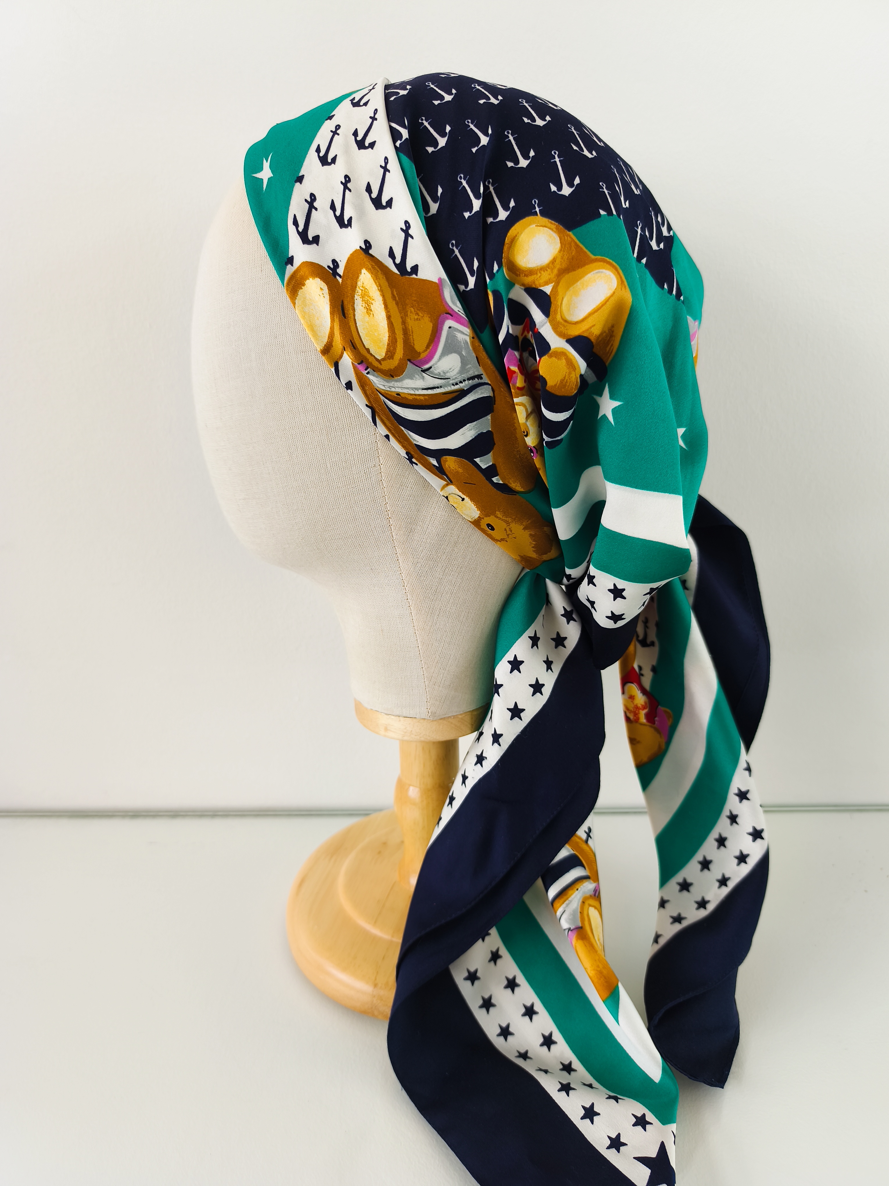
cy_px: 593
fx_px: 788
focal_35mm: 23
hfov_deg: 58.9
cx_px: 444
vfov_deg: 73.9
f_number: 1.65
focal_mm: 6.14
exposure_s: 1/30
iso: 50
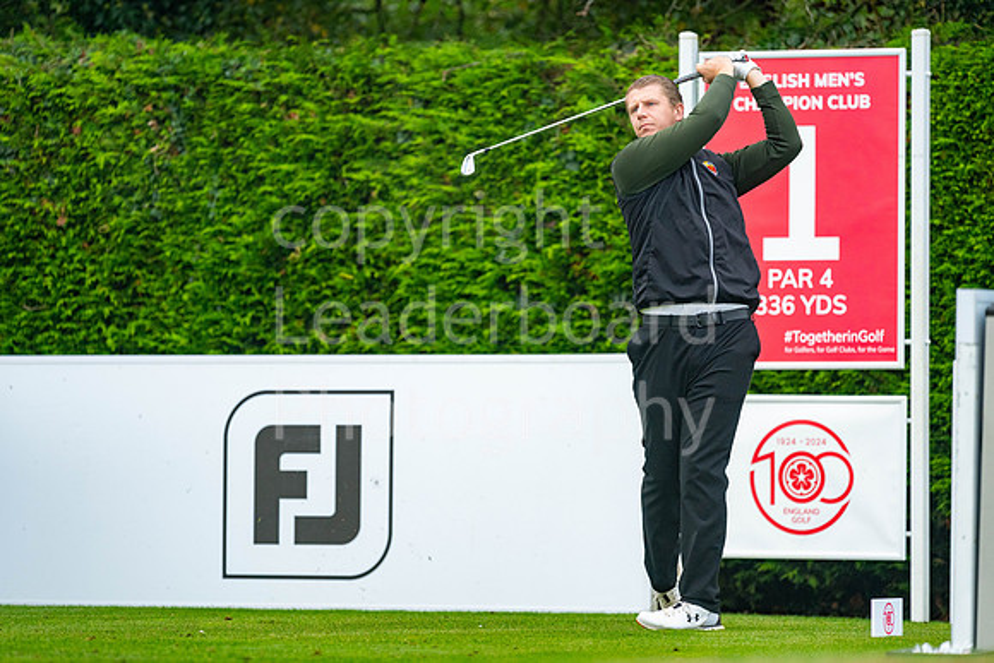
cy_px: 332
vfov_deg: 4.6
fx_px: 8285
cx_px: 497
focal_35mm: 300
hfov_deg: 6.9
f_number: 4
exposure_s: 1/640
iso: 1000
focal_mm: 300
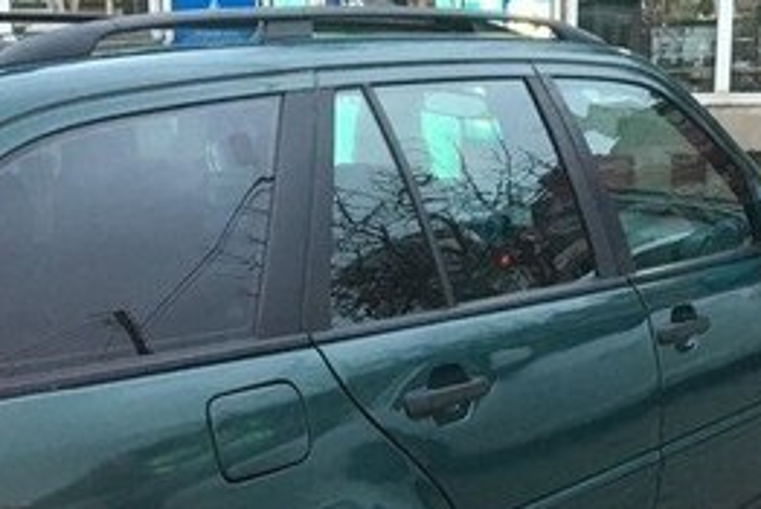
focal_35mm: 76
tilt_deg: -15.4
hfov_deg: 26.6
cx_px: 462
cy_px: 557
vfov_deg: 17.4
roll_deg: -0.6
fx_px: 1607
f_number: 2.2
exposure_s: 1/25
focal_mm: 4.15
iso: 200
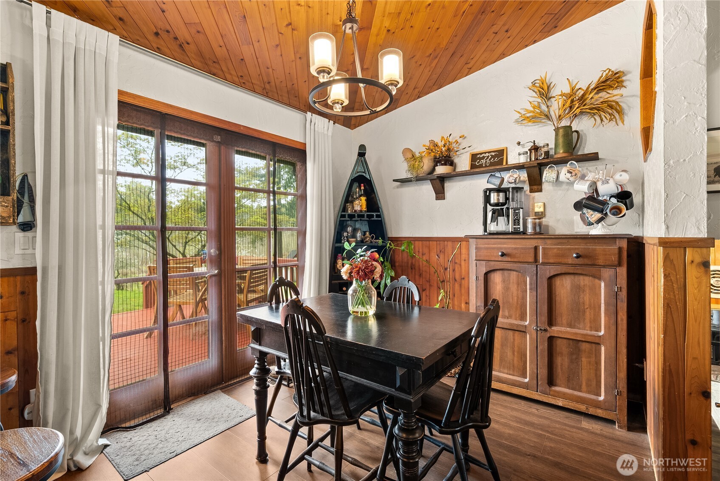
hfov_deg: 96.7
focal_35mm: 16
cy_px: 240
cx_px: 360
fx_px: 320
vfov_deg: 73.8
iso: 200
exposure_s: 1
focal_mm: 16
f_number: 8
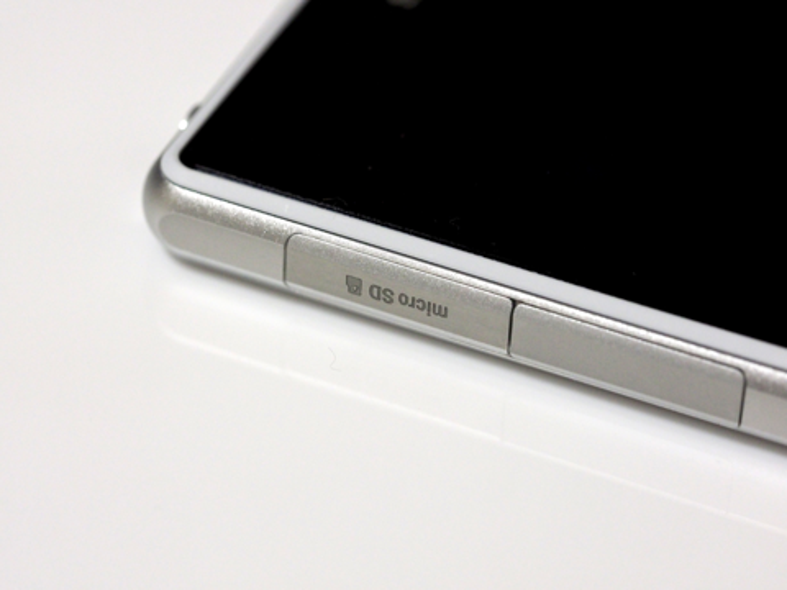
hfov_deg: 16.4
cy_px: 295
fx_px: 2728
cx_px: 394
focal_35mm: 120
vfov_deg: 12.3
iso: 1600
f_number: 4
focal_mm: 60
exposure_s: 1/30
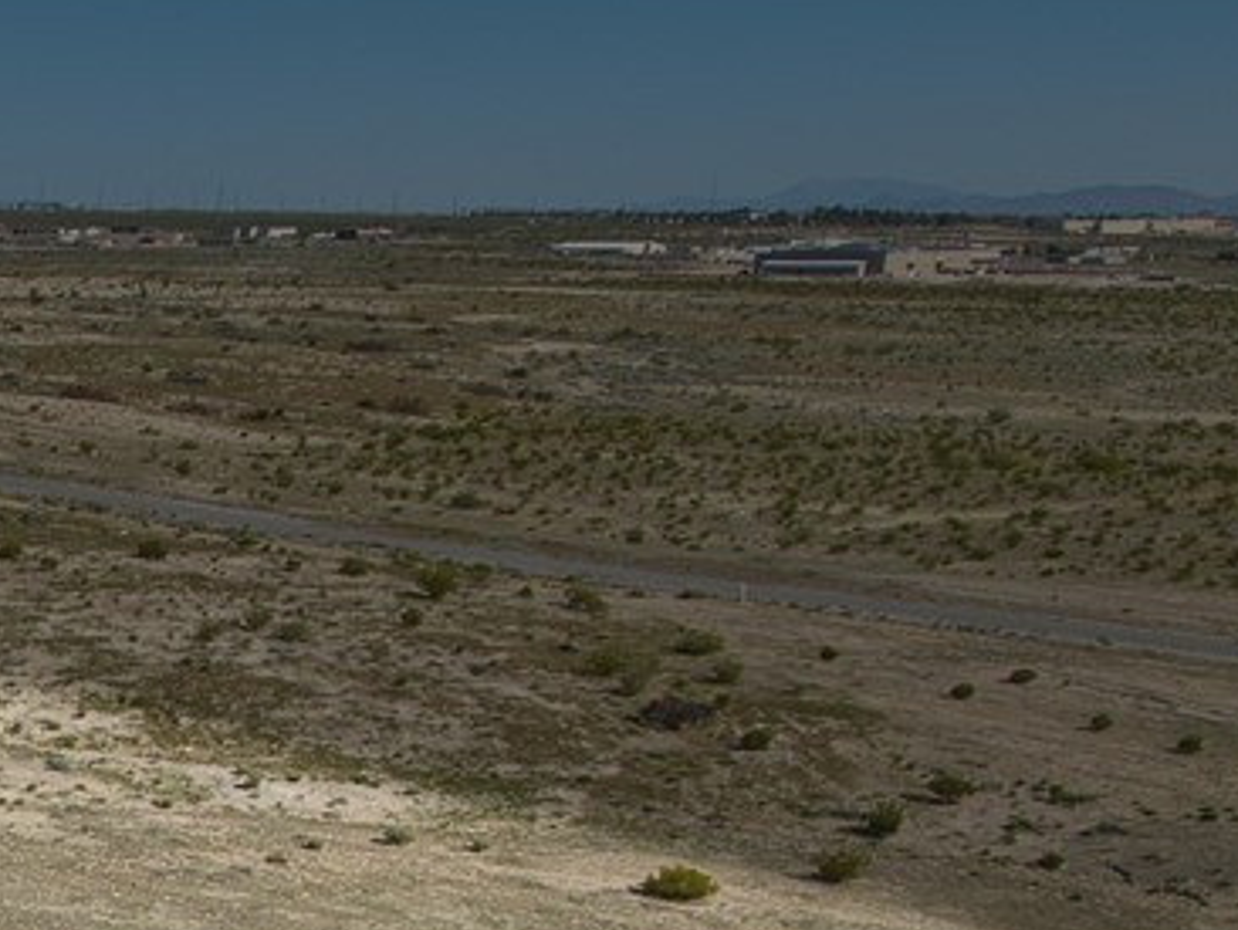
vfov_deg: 20.6
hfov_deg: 25.3
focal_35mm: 67
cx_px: -338
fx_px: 2398
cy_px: 1086
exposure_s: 1/800
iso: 100
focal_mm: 12.29
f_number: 2.8
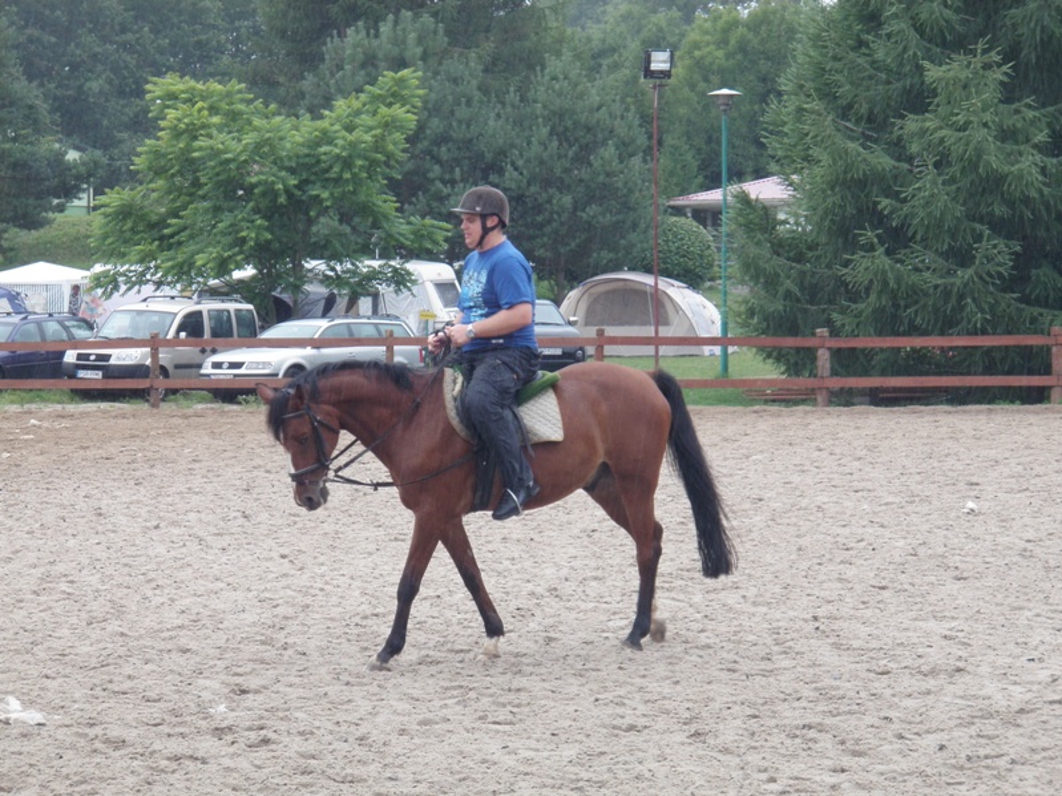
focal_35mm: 114
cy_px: 398
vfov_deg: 13.0
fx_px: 3497
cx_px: 531
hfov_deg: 17.3
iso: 160
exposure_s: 1/100
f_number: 5
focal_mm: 20.1
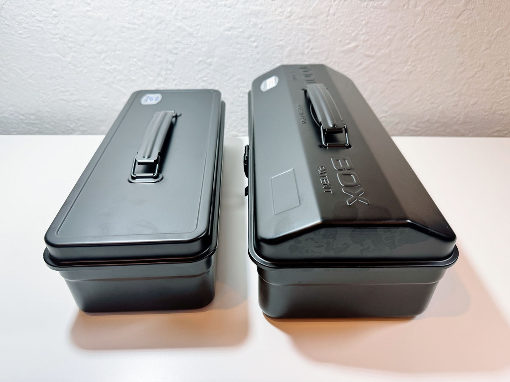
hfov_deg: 71.6
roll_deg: +0.0
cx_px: 255
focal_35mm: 24
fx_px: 354
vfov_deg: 56.8
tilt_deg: -35.2
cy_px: 191
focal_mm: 6.76
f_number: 1.78
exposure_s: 1/100
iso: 125
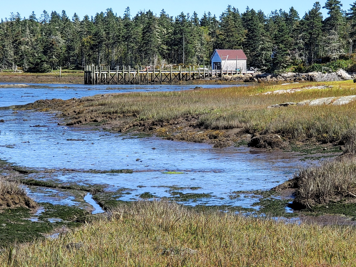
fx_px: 1008
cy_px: 161
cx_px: 187
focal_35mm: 98
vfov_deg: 15.1
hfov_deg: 20.0
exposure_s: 1/633
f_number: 2.4
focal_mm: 6
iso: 50
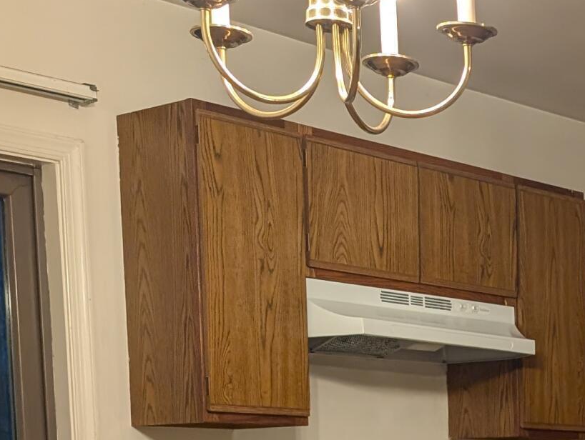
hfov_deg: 19.8
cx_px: 826
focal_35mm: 88
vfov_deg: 15.8
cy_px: 607
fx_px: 1489
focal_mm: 6.9
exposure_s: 1/40
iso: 138
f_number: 1.68
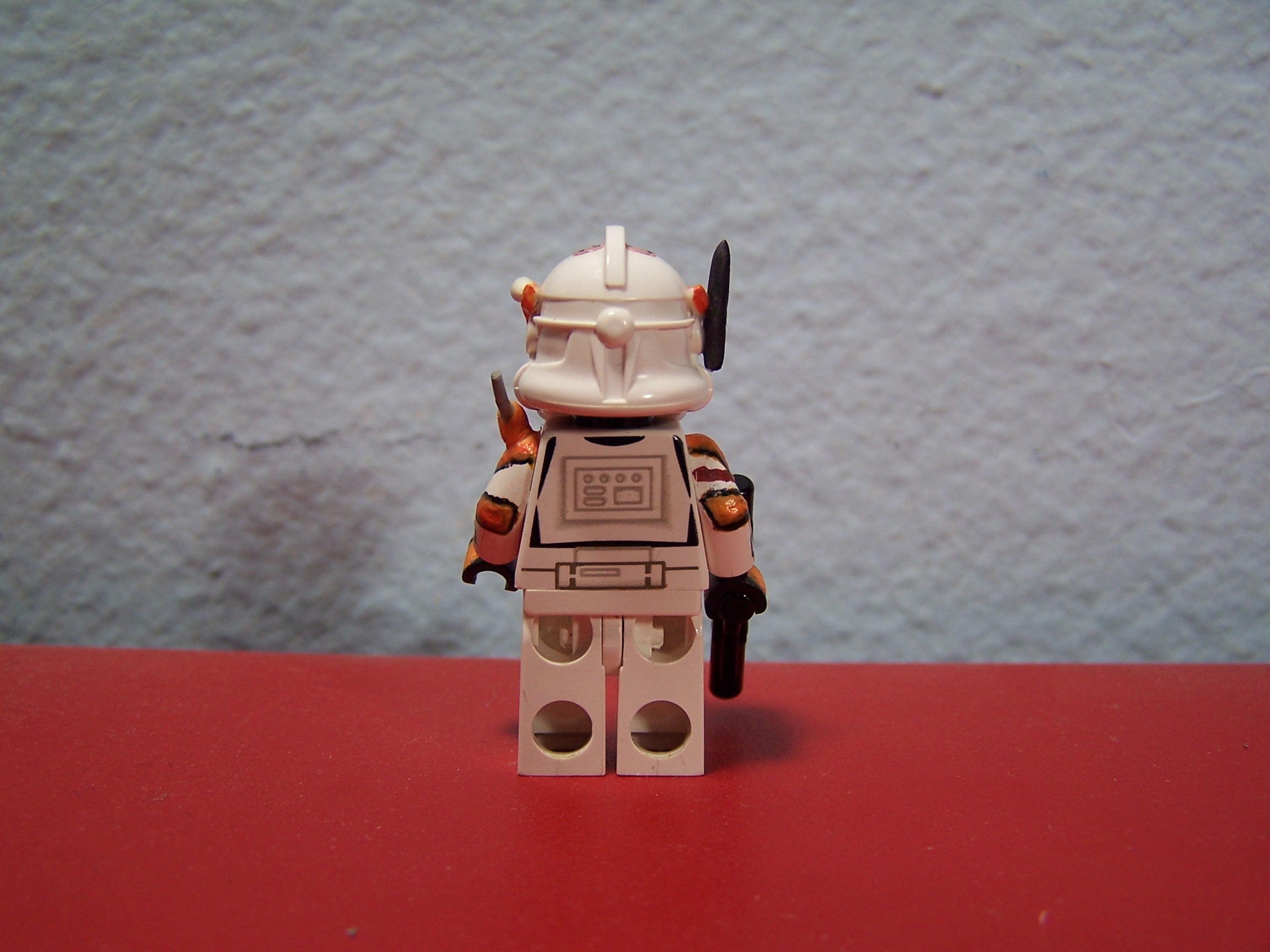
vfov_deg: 37.7
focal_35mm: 38
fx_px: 1394
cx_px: 635
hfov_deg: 49.0
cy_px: 476
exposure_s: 1/45
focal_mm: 6.3
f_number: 2.8
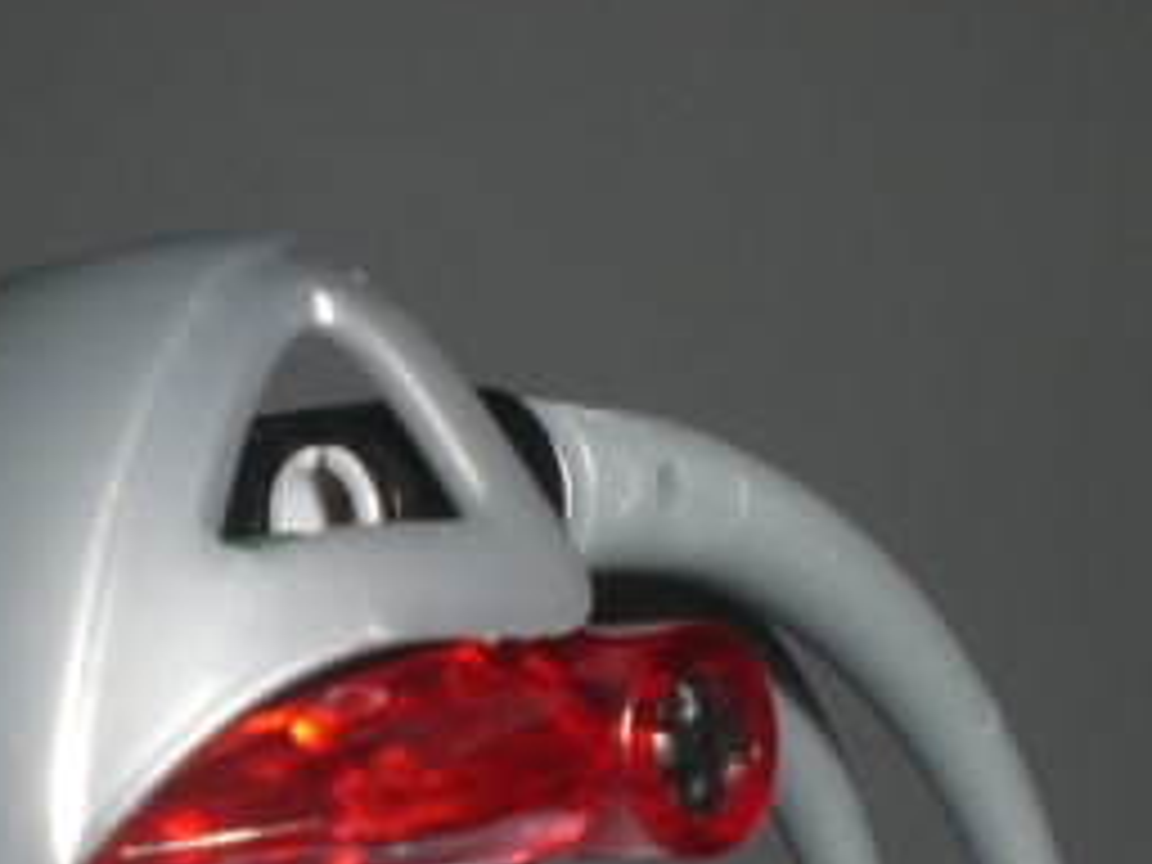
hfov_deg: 20.6
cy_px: 950
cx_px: 369
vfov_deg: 15.2
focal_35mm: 95
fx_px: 3162
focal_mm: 6.3
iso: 50
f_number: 4.4
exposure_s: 1/60
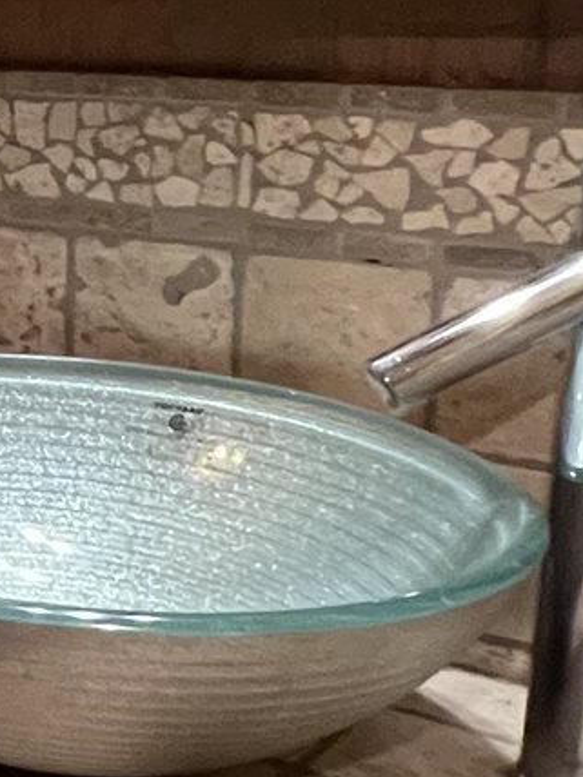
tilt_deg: -9.8
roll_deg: +5.2
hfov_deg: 15.6
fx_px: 1572
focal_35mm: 70
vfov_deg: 27.4
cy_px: 202
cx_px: -650
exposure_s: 1/60
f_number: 1.8
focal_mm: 1.57
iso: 500
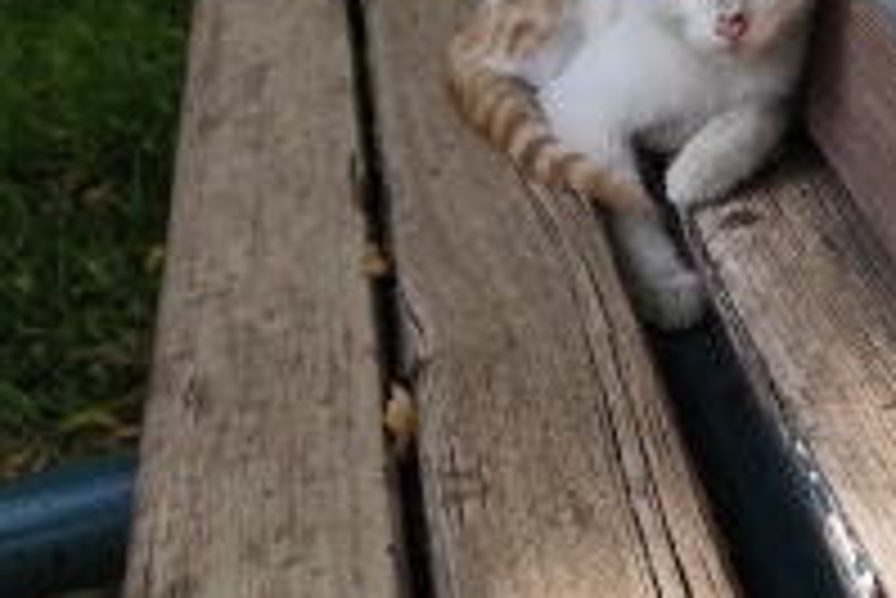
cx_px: 824
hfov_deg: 31.6
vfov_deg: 22.3
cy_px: 92
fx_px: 1494
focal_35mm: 60
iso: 50
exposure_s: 1/476
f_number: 1.65
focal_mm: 6.14
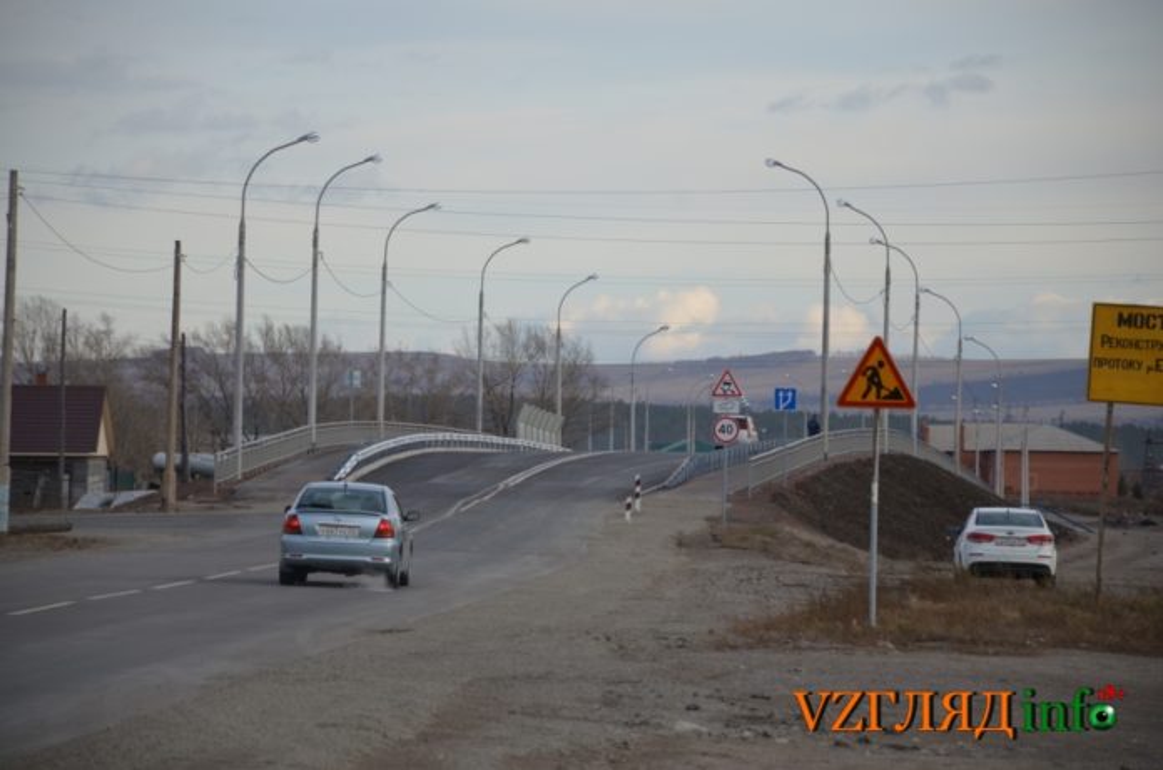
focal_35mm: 210
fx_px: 6770
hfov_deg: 9.8
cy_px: 385
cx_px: 582
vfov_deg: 6.5
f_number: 5.6
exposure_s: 1/500
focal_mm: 140
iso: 180
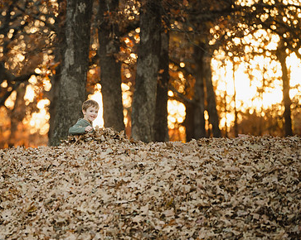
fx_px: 2404
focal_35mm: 270
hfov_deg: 7.2
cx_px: 72
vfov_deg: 5.7
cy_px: 141
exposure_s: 1/640
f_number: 2.8
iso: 800
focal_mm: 180
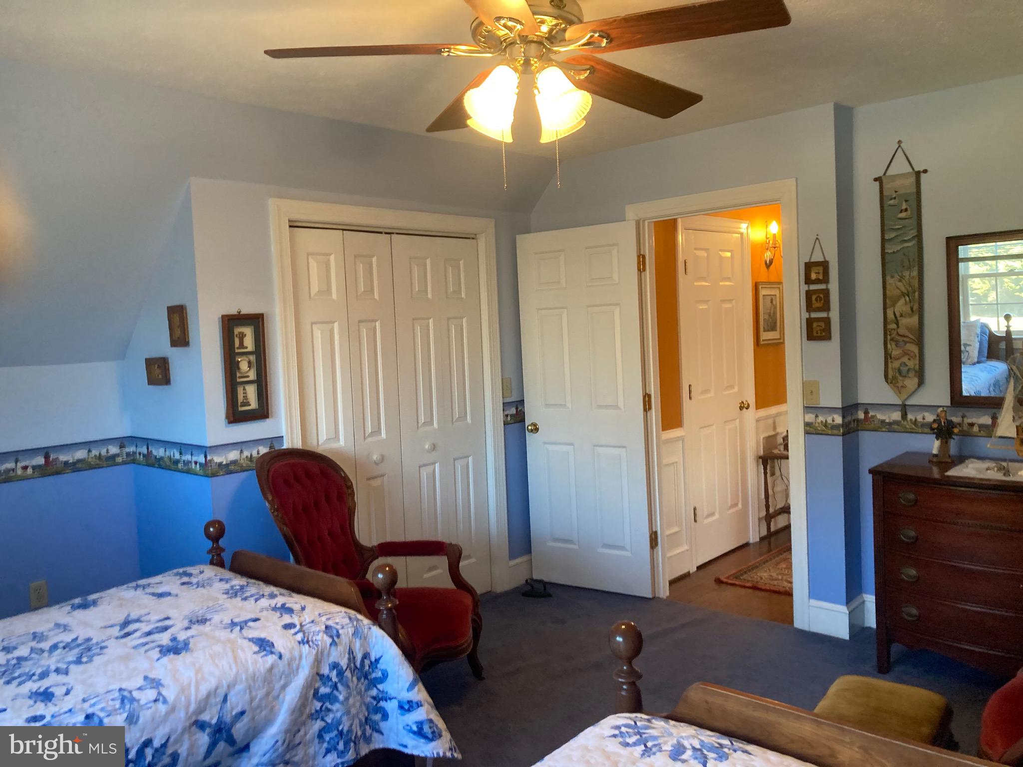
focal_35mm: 28
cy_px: 384
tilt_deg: -6.0
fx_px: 827
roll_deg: +1.6
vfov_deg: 49.7
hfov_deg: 63.4
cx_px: 512
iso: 160
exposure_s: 1/60
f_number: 1.8
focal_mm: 3.99
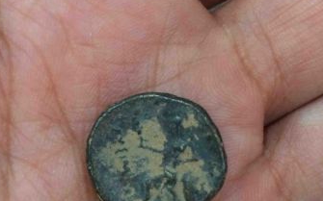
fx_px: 502
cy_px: 153
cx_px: 208
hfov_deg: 35.4
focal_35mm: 57
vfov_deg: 22.5
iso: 200
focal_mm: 4.12
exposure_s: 1/30
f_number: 2.2
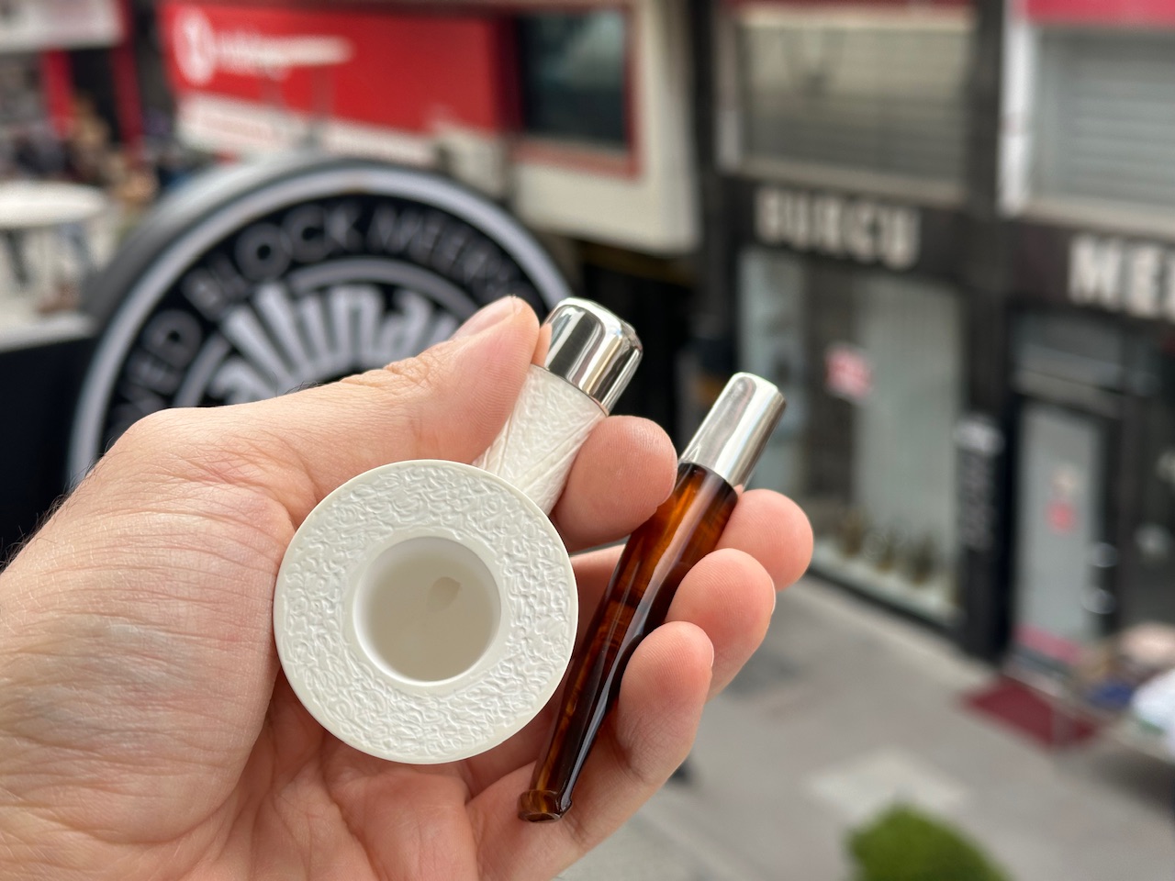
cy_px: 440
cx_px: 588
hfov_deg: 39.7
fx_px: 1629
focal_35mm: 48
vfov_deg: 30.3
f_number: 1.78
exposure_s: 1/980
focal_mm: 6.86
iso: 64
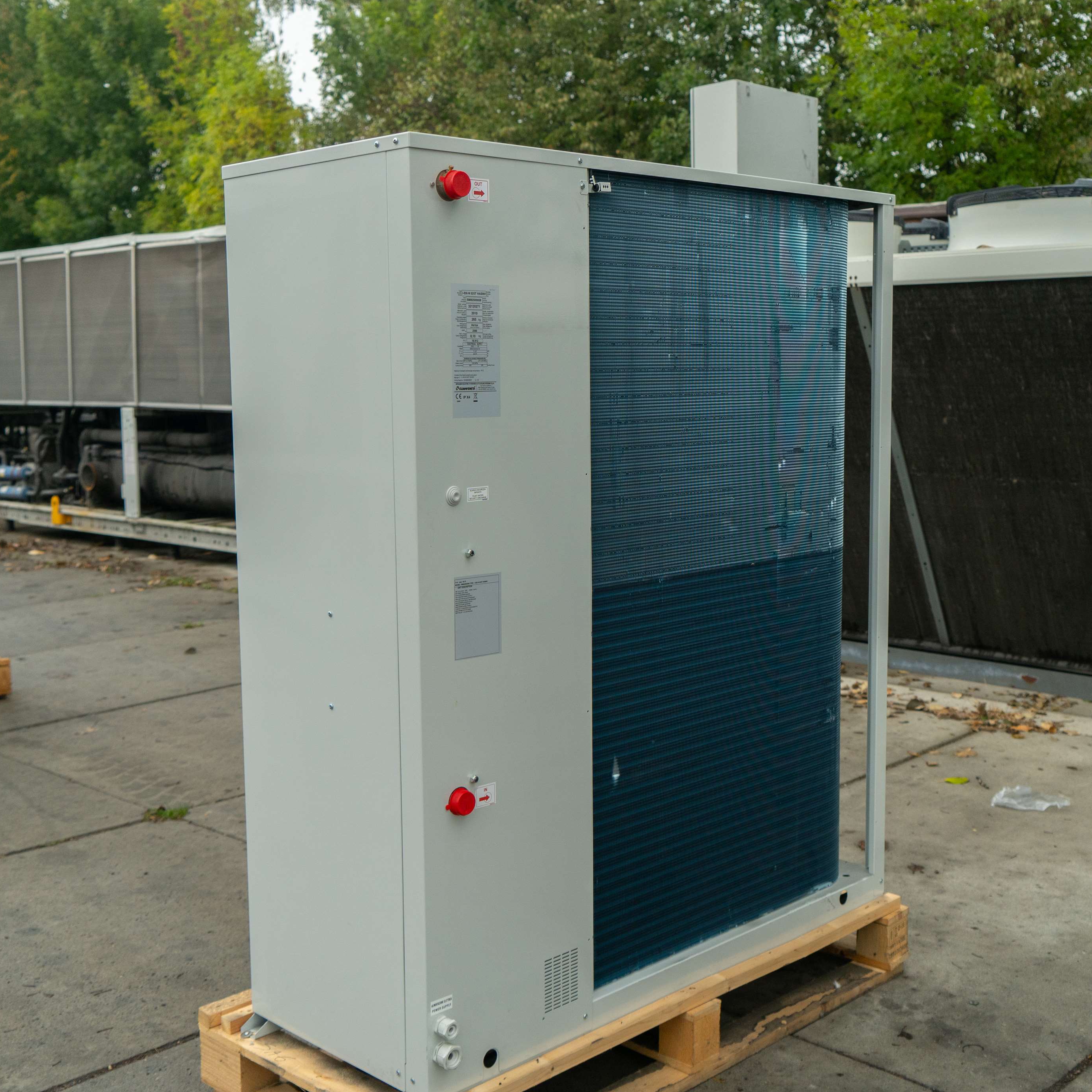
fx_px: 1428
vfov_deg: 41.9
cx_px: 547
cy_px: 552
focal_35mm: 40
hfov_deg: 41.9
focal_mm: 31
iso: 400
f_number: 4
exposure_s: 1/80
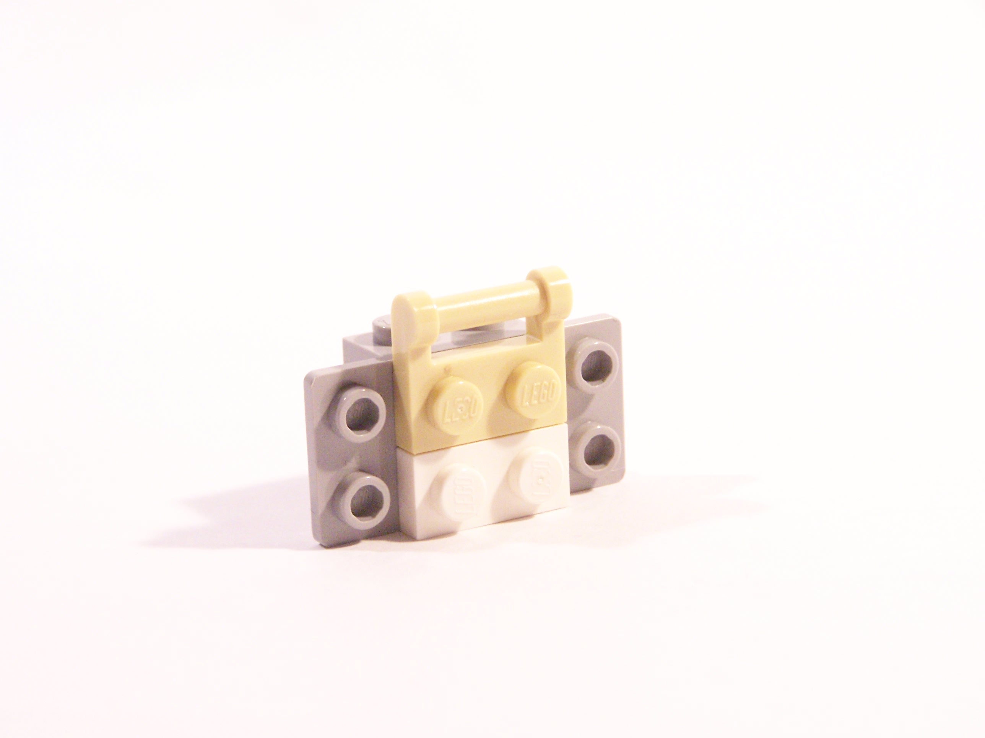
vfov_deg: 12.7
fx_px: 3329
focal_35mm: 117
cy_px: 369
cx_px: 492
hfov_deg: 16.8
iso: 400
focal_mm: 19.4
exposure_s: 1/30
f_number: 3.6
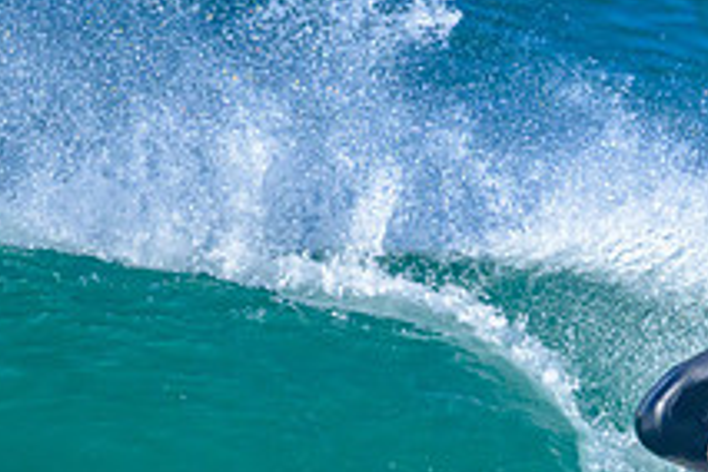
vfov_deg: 0.5
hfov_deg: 0.7
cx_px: 778
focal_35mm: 3048
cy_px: 617
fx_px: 59939
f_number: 9
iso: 3200
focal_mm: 1120
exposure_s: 1/6400
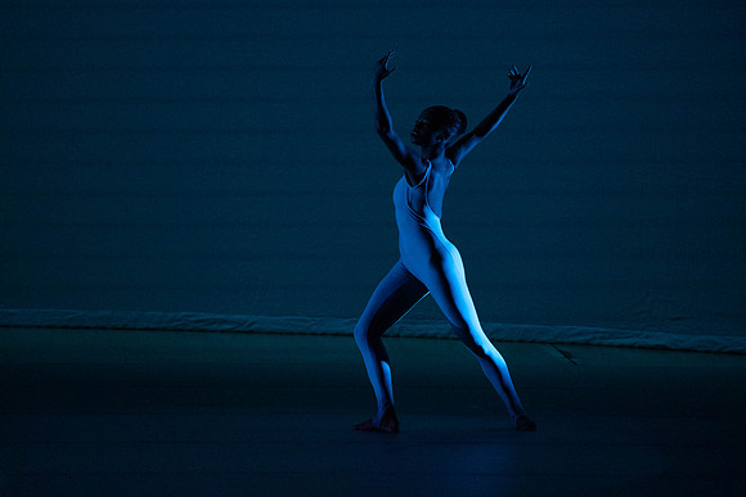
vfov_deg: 3.7
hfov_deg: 5.6
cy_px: 248
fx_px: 7669
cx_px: 373
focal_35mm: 370
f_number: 5.6
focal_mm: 370
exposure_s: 1/400
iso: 16000
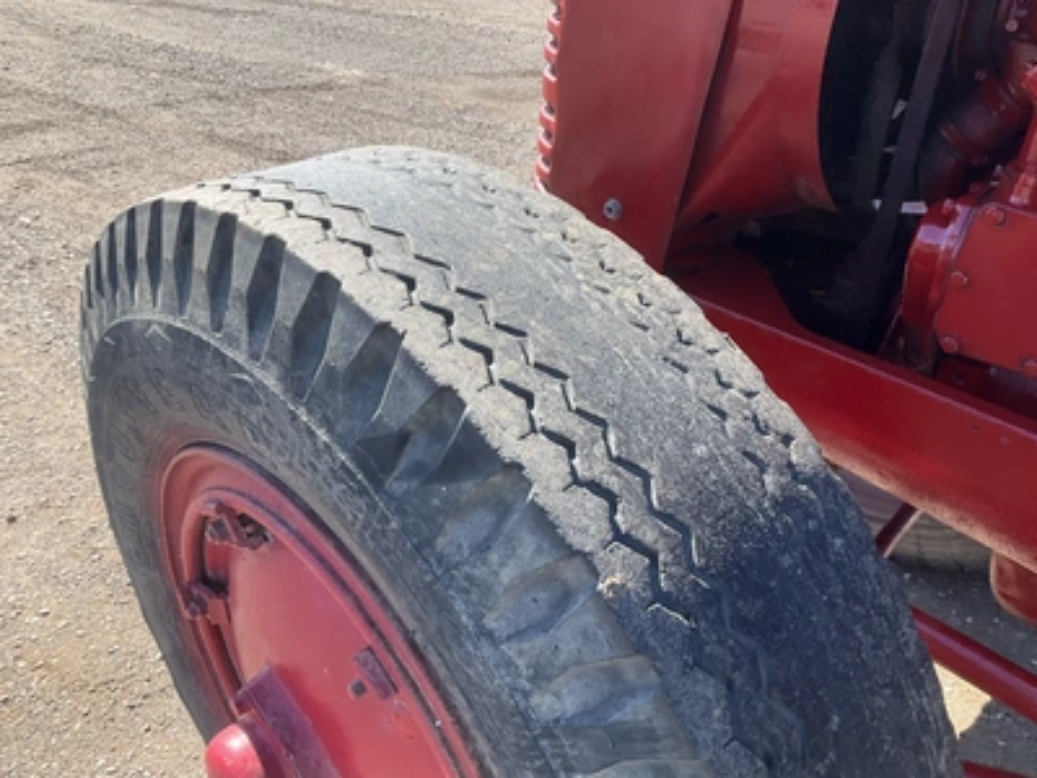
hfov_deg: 61.7
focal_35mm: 29
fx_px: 869
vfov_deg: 48.2
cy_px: 389
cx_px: 518
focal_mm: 3
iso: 25
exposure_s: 1/482
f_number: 1.8
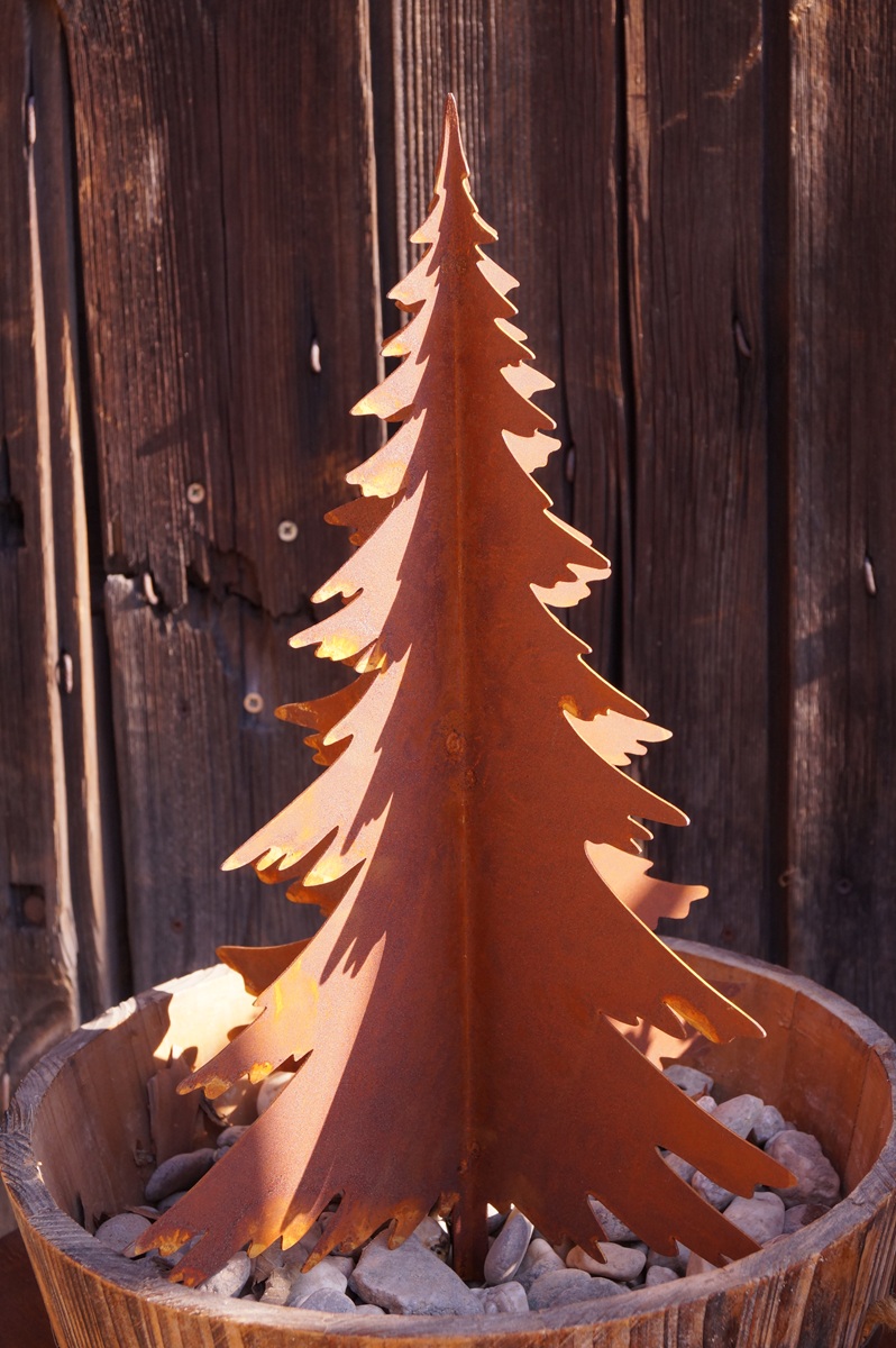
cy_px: 674
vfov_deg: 33.4
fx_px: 2244
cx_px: 448
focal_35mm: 60
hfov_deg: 22.6
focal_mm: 40
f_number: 7.1
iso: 400
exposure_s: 1/160
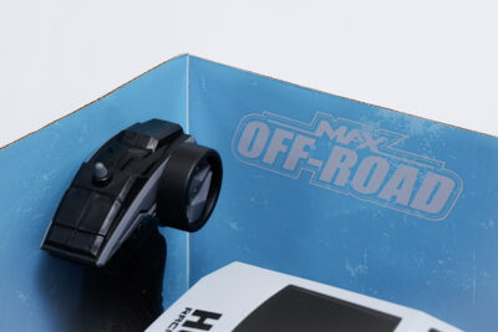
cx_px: 249
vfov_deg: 16.3
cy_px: 166
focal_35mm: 84
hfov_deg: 24.2
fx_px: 1162
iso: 3200
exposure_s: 1/125
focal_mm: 56
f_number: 10
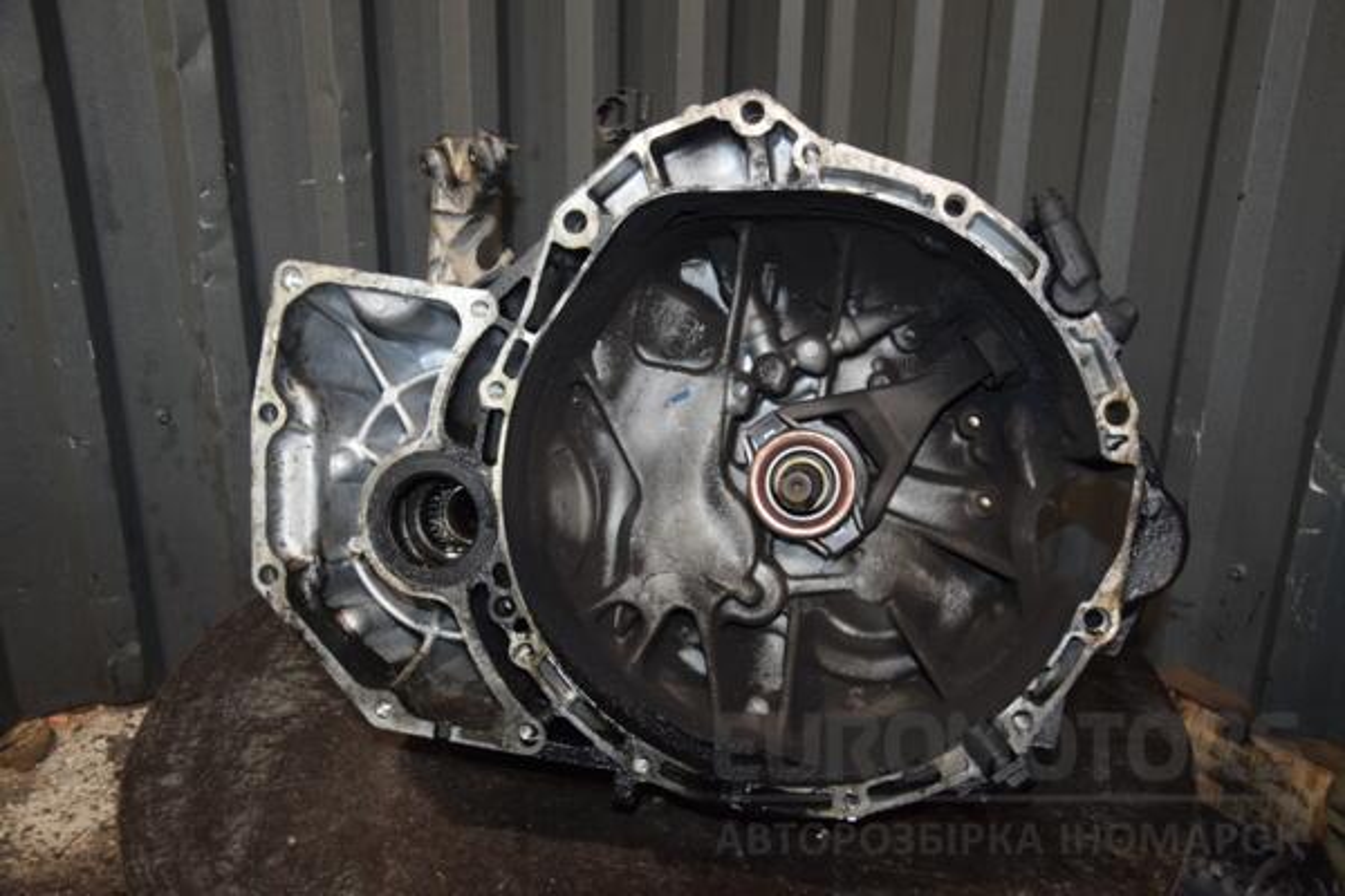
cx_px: 672
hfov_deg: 57.2
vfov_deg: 40.0
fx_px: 1233
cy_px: 448
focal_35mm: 33
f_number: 5
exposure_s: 1/60
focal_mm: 22
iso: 800
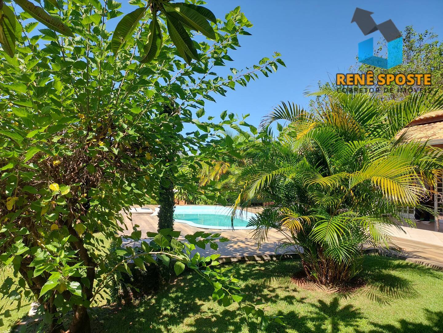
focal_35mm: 28
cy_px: 166
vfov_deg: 49.7
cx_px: 222
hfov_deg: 63.4
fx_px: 358
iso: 20
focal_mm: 5.32
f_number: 1.8
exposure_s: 1/291
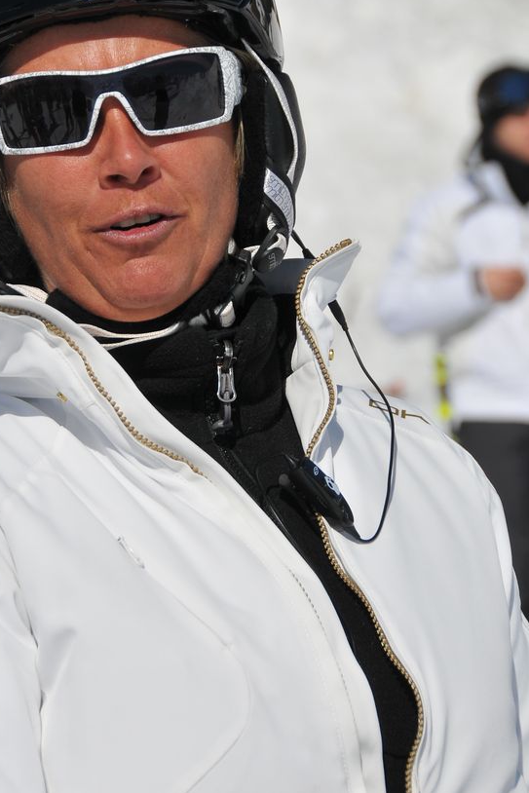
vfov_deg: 9.8
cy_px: 323
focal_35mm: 210
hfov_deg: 6.6
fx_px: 4621
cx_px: 187
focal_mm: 95
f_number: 6.3
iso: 200
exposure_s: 1/2500
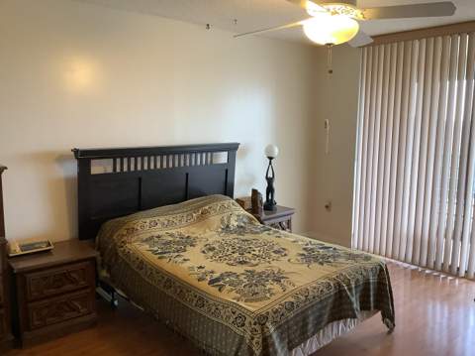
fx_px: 425
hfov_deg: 58.4
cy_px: 178
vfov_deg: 45.4
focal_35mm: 31
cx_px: 238
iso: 250
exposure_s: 1/60
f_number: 2.4
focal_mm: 3.3
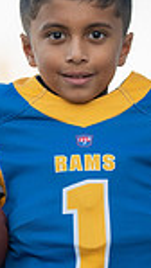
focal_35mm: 551
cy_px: 254
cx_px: -52
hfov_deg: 2.2
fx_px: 3915
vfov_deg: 3.9
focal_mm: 129
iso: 320
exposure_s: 1/320
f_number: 2.8
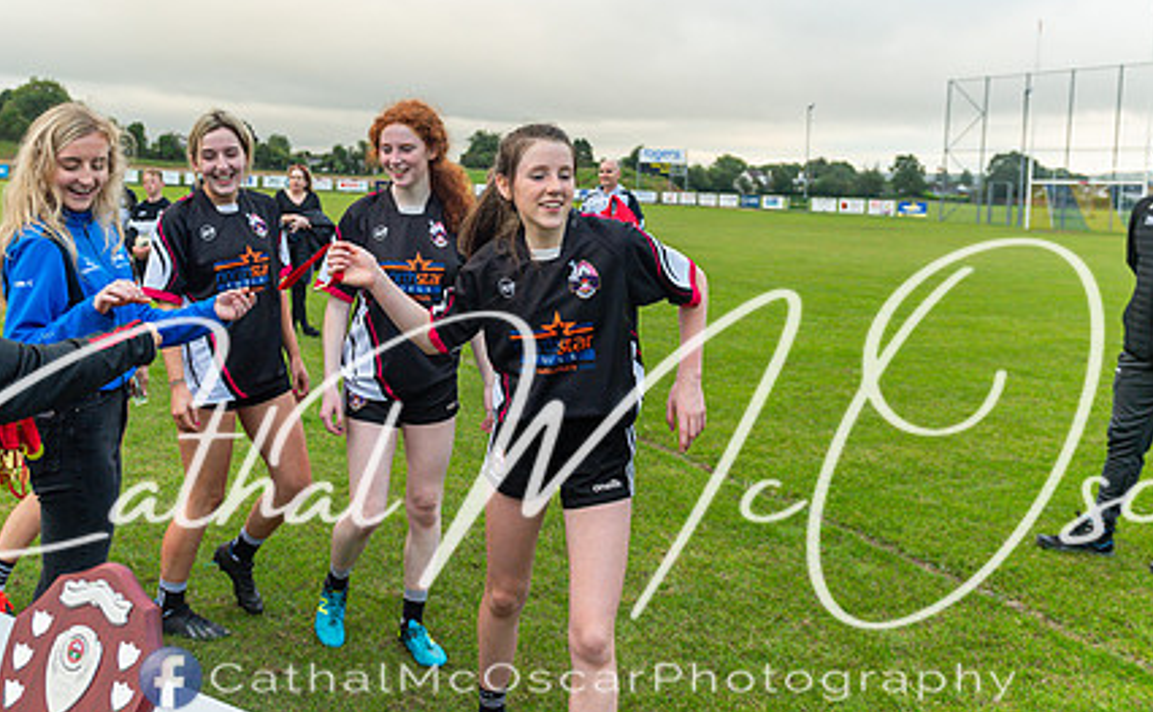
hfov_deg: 53.9
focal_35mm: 36
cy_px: 257
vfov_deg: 34.8
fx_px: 1127
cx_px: 488
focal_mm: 24
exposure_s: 1/250
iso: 1000
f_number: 2.8
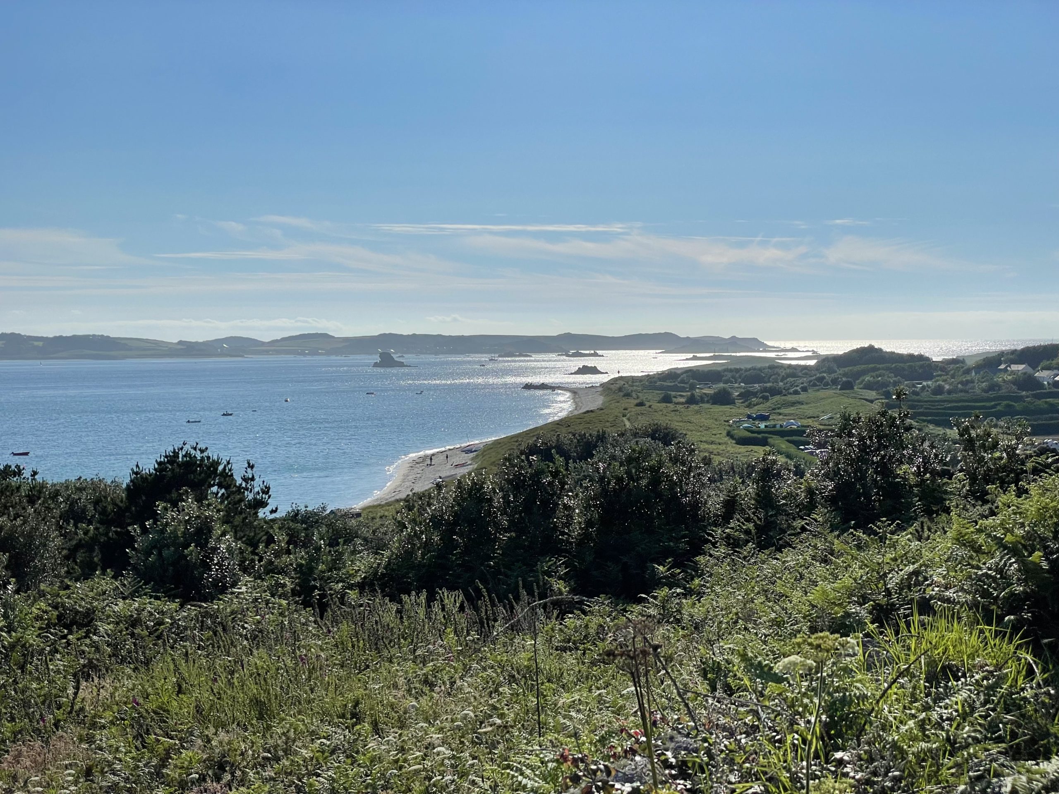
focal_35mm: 52
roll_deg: +0.0
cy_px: 397
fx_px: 1591
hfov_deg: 36.8
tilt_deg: -1.5
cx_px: 530
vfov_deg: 28.0
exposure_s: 1/7937
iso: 25
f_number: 2
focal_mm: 6
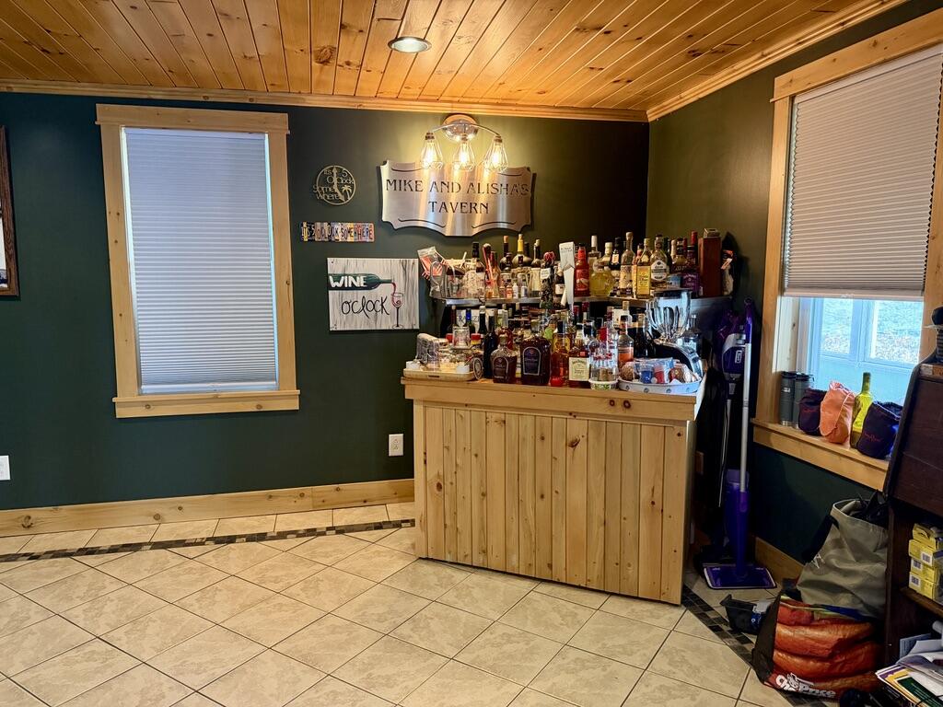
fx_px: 654
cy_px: 354
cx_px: 472
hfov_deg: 71.6
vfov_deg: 56.8
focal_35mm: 24
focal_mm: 6.76
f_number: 1.78
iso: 640
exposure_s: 1/60
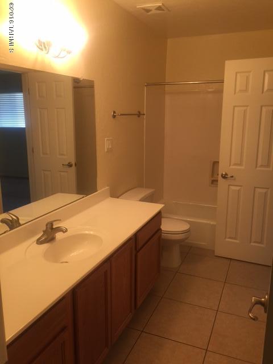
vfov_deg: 61.7
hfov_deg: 48.2
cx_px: 136
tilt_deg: -12.0
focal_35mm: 29
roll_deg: -0.1
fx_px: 305
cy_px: 182
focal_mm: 4.15
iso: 40
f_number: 2.2
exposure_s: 1/30
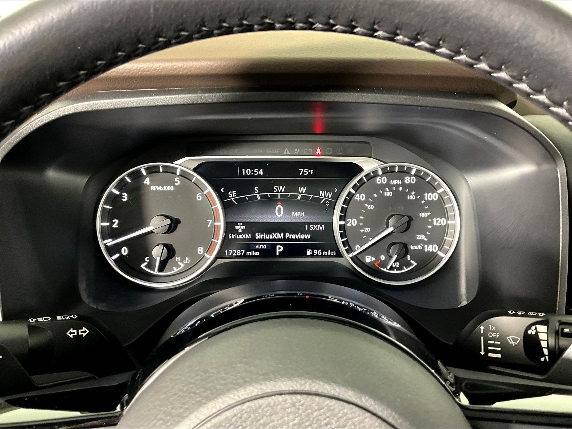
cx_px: 286
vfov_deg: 48.2
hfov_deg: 61.7
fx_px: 479
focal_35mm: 29
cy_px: 214
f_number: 1.8
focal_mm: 3
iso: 200
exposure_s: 1/42
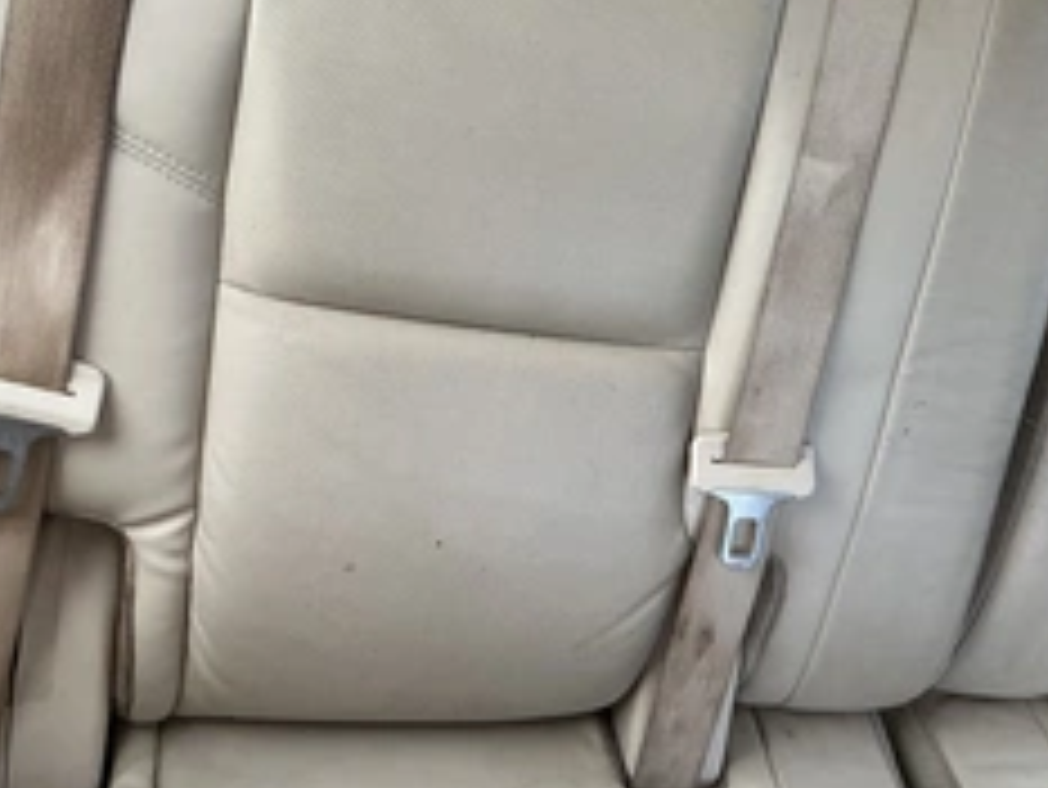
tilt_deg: -37.4
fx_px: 1454
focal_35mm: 48
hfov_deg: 38.8
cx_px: 756
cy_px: 455
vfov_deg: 30.2
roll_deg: -24.8
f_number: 1.8
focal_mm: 3
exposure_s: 1/122
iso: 50
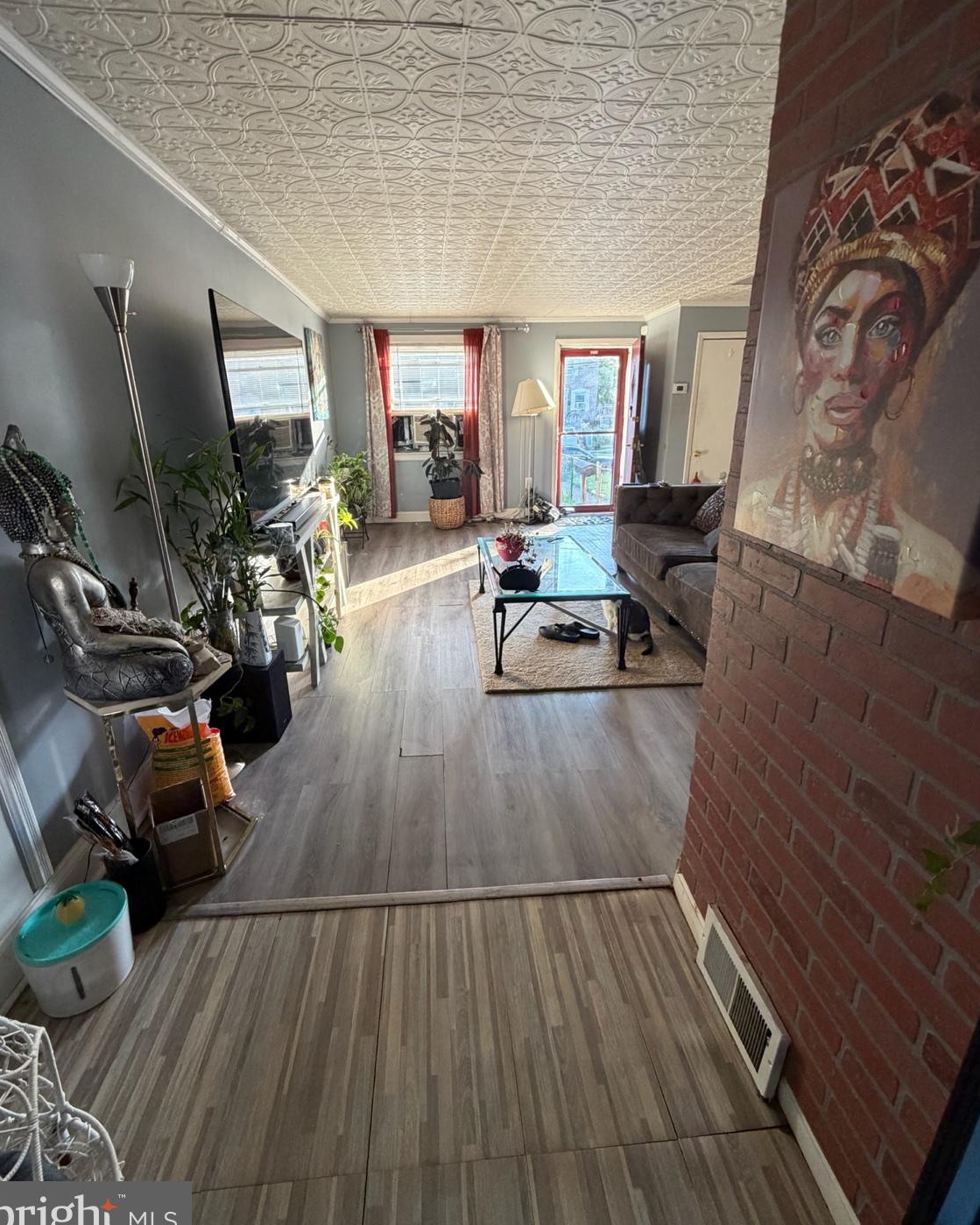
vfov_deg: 96.7
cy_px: 581
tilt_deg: -17.0
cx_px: 477
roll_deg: +1.1
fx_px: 544
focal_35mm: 15
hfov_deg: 84.0
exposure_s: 1/84
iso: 320
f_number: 2.2
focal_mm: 2.22
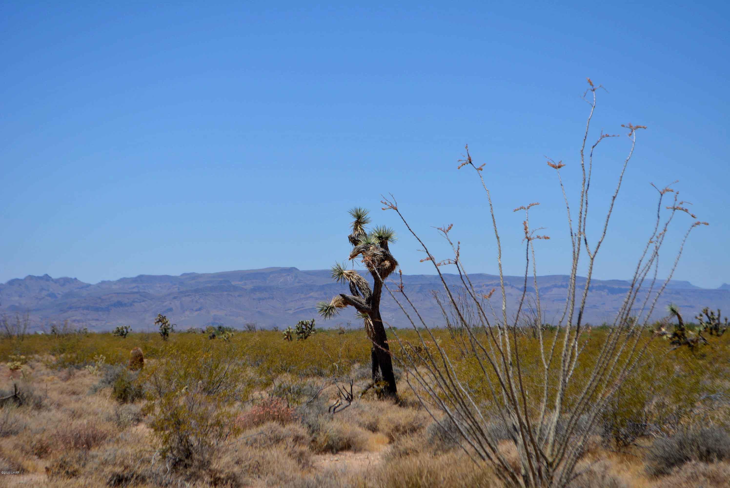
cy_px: 244
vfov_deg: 16.6
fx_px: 1674
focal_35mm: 82
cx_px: 365
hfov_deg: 24.6
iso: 400
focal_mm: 55
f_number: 7.1
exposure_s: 1/2000
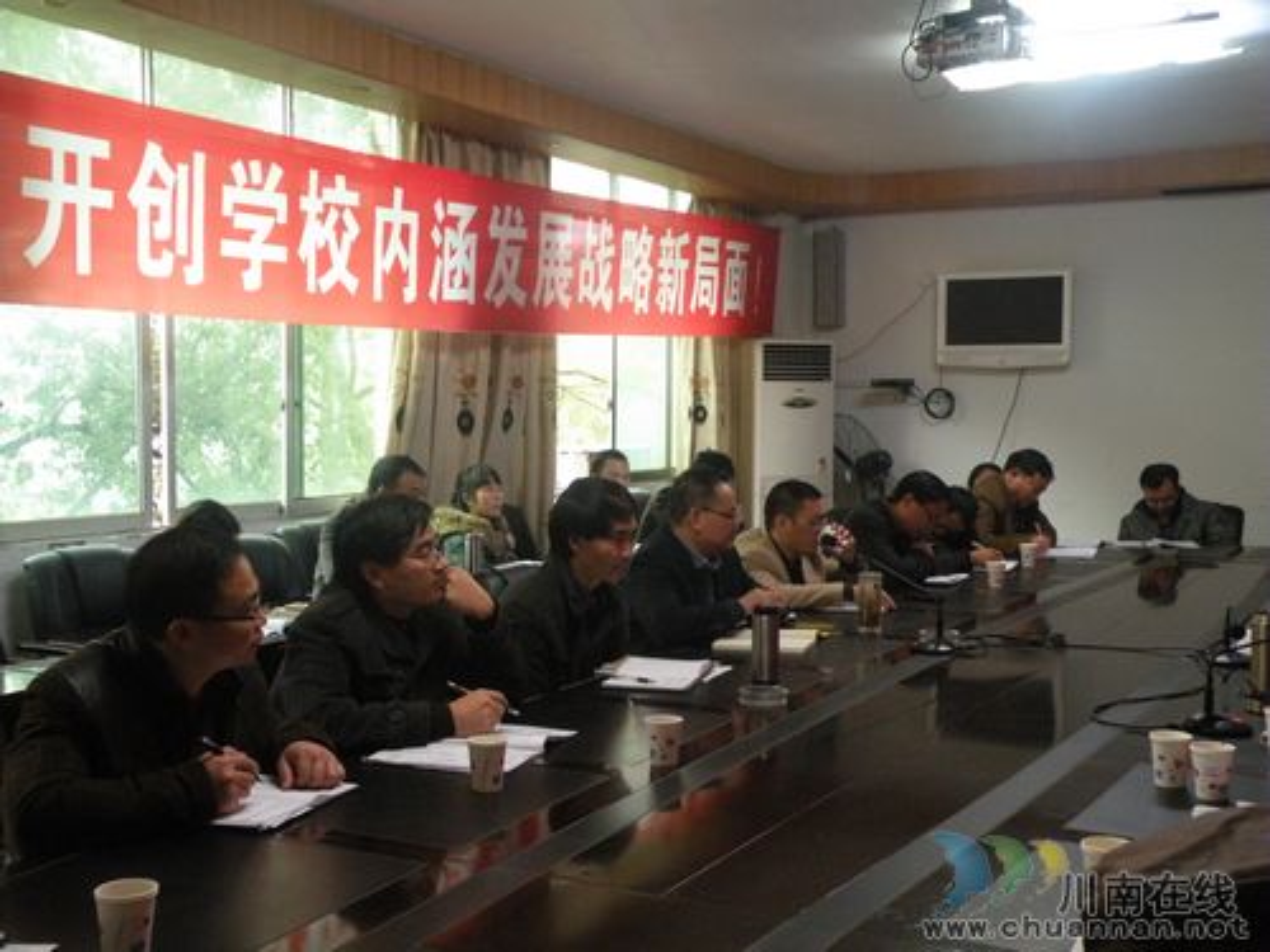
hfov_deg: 44.8
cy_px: 476
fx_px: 1541
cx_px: 635
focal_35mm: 42
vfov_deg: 34.3
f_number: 3.2
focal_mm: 7.4
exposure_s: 1/36
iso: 400
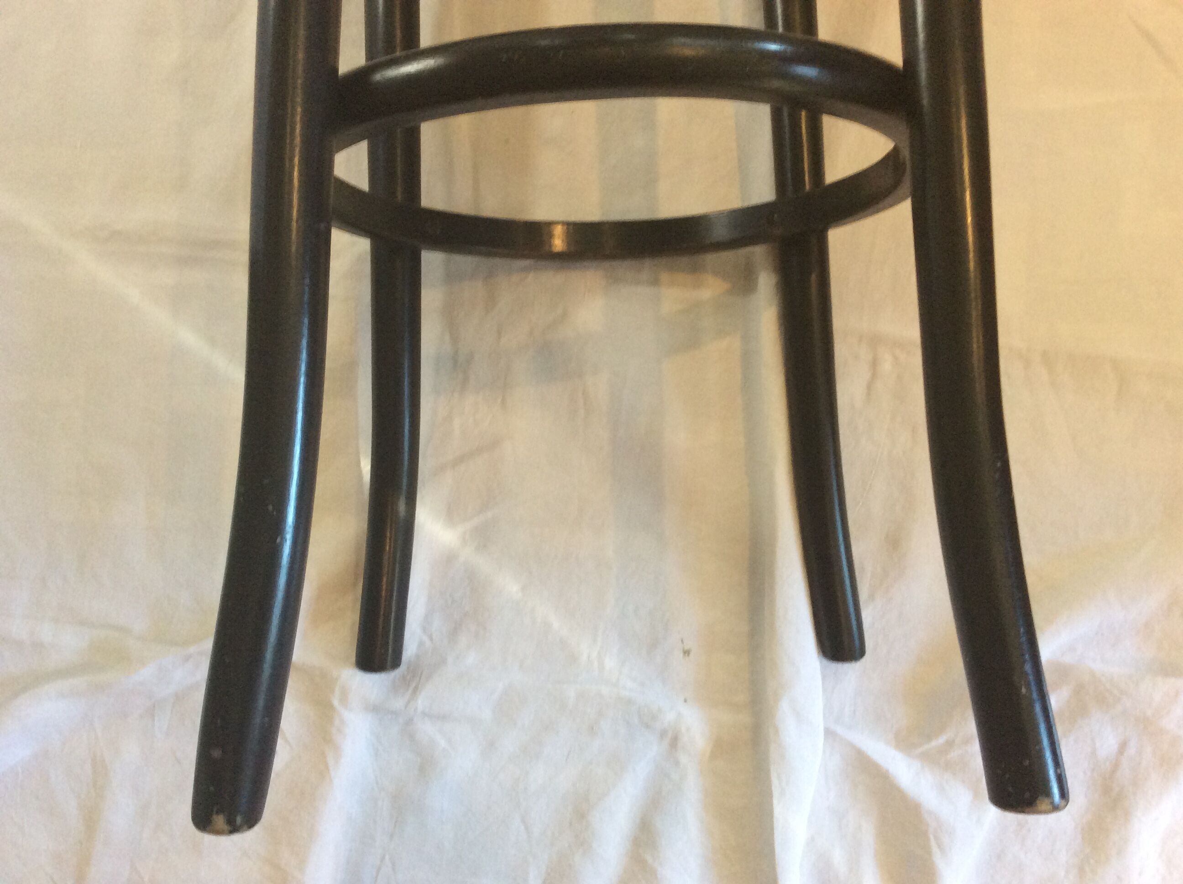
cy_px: 442
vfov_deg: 44.1
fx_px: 1092
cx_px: 592
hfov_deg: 56.9
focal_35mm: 32
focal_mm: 3.3
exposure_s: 1/25
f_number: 2.4
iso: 125
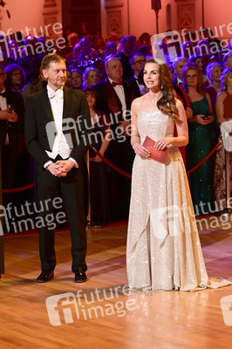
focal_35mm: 70
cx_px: 116
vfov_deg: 28.9
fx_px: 678
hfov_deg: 19.4
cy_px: 174
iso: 4000
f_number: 4
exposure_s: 1/200
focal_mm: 70
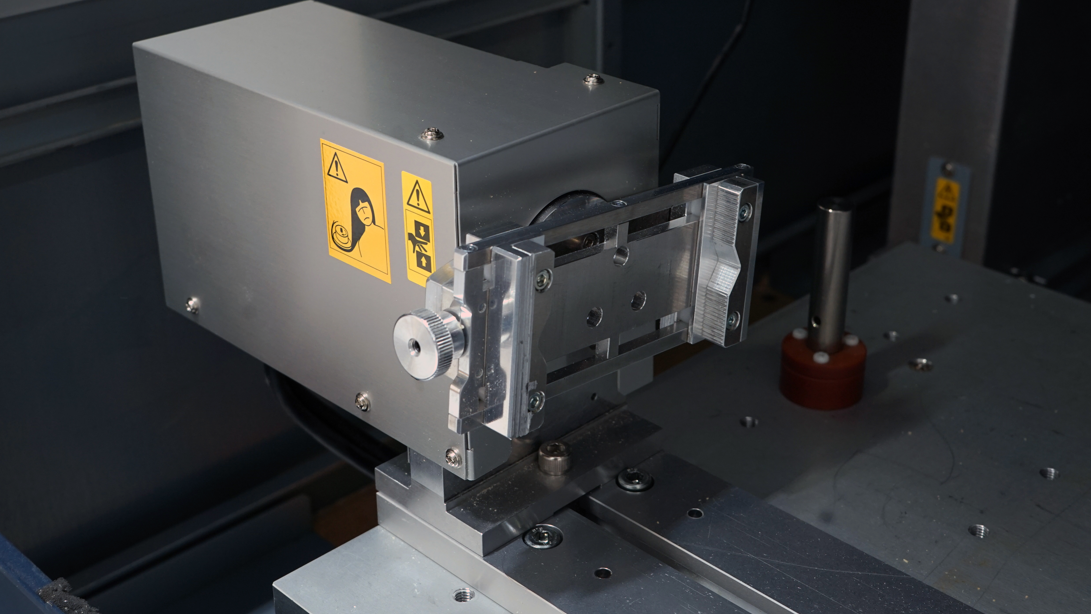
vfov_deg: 24.8
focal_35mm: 48
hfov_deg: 42.9
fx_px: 1389
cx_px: 528
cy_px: 223
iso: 500
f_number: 8
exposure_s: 1/30
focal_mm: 38
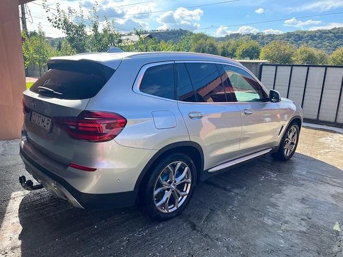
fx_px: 258
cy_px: 128
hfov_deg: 67.3
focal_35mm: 26
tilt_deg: -14.1
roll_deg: -2.1
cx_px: 172
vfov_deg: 53.1
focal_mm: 5.1
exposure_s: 1/891
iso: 50
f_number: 1.6
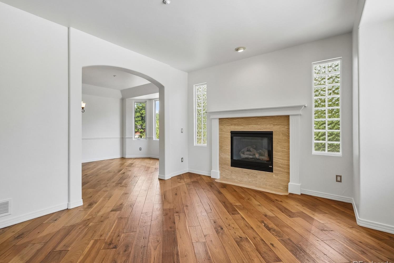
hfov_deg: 96.6
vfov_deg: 73.7
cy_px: 129
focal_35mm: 16
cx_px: 185
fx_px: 175
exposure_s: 1/20
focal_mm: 10
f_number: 8
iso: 800
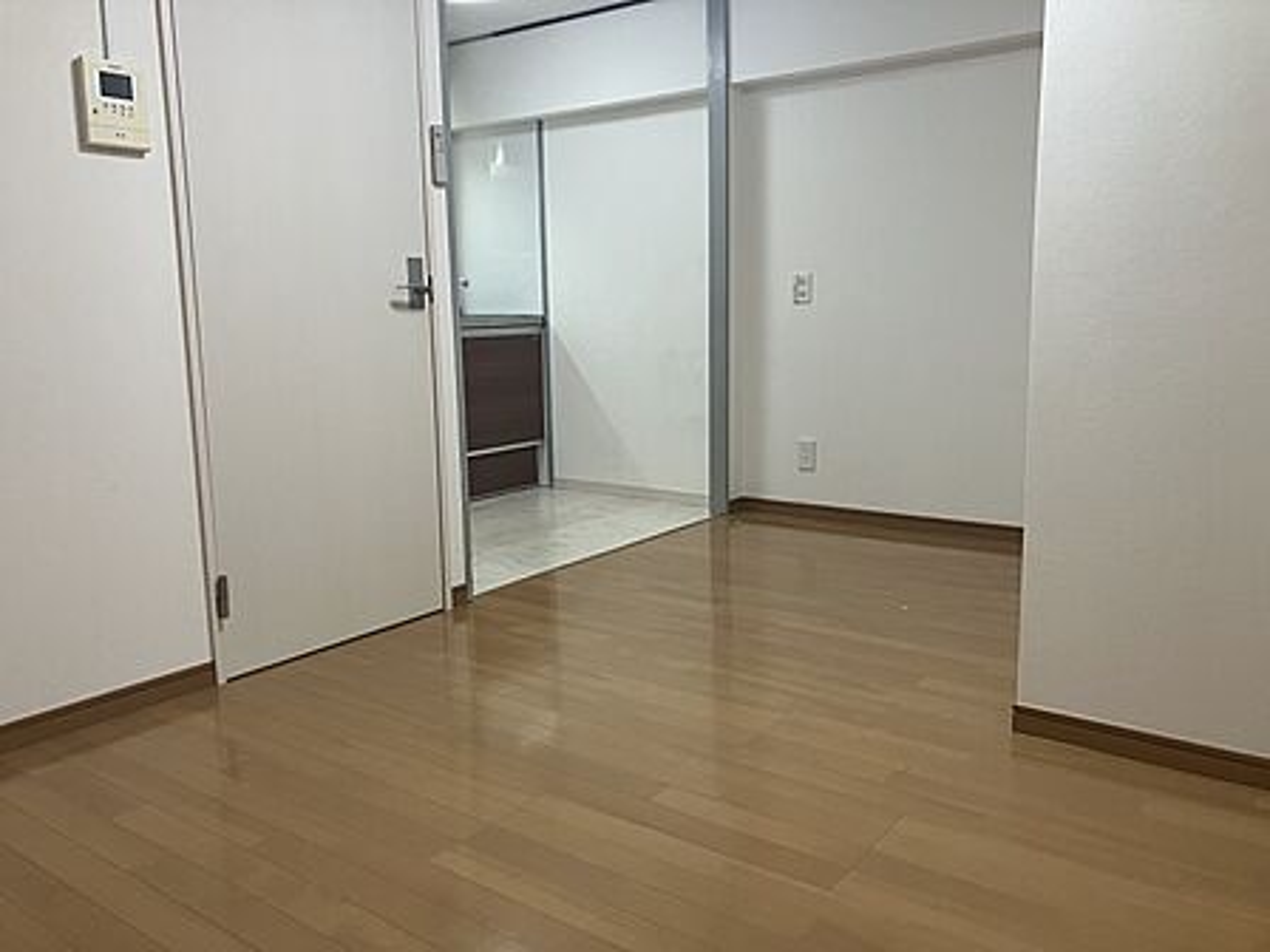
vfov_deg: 49.7
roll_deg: +0.3
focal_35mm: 28
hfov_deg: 63.4
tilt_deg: -7.6
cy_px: 476
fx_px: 1027
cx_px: 635
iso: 125
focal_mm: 3.99
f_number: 1.8
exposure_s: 1/60
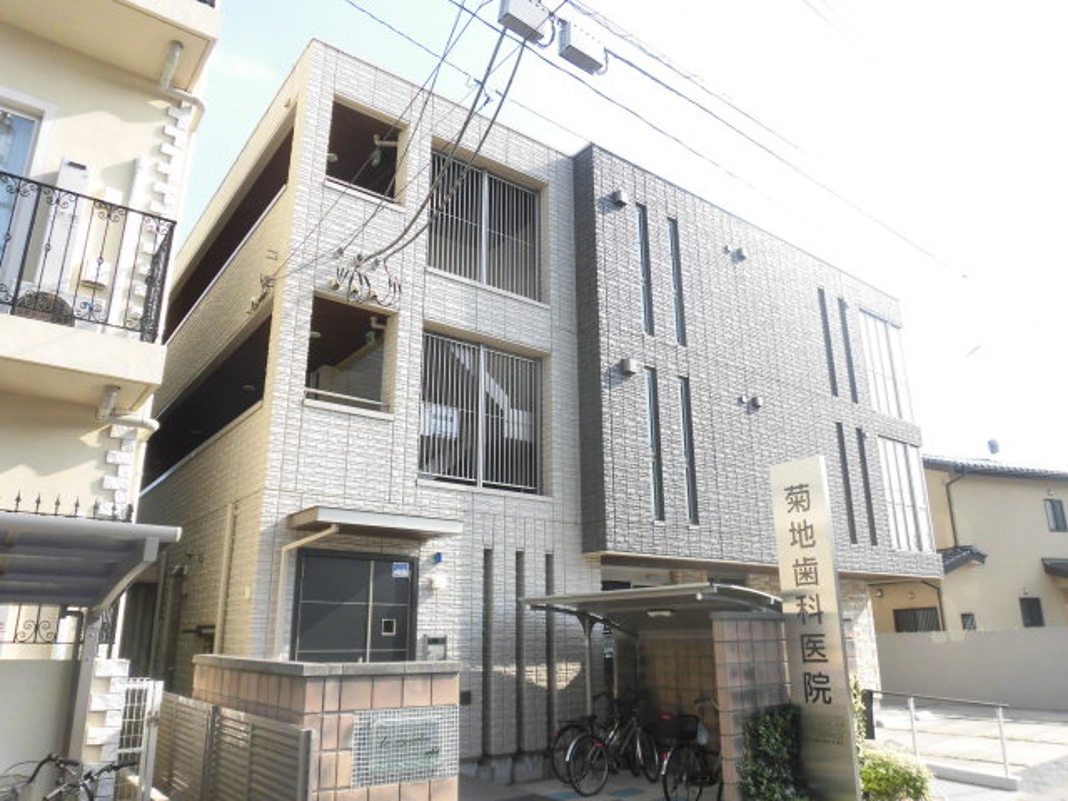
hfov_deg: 71.6
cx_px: 534
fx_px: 740
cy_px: 400
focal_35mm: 24
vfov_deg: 56.8
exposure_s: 1/500
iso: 100
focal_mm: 4.3
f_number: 3.1
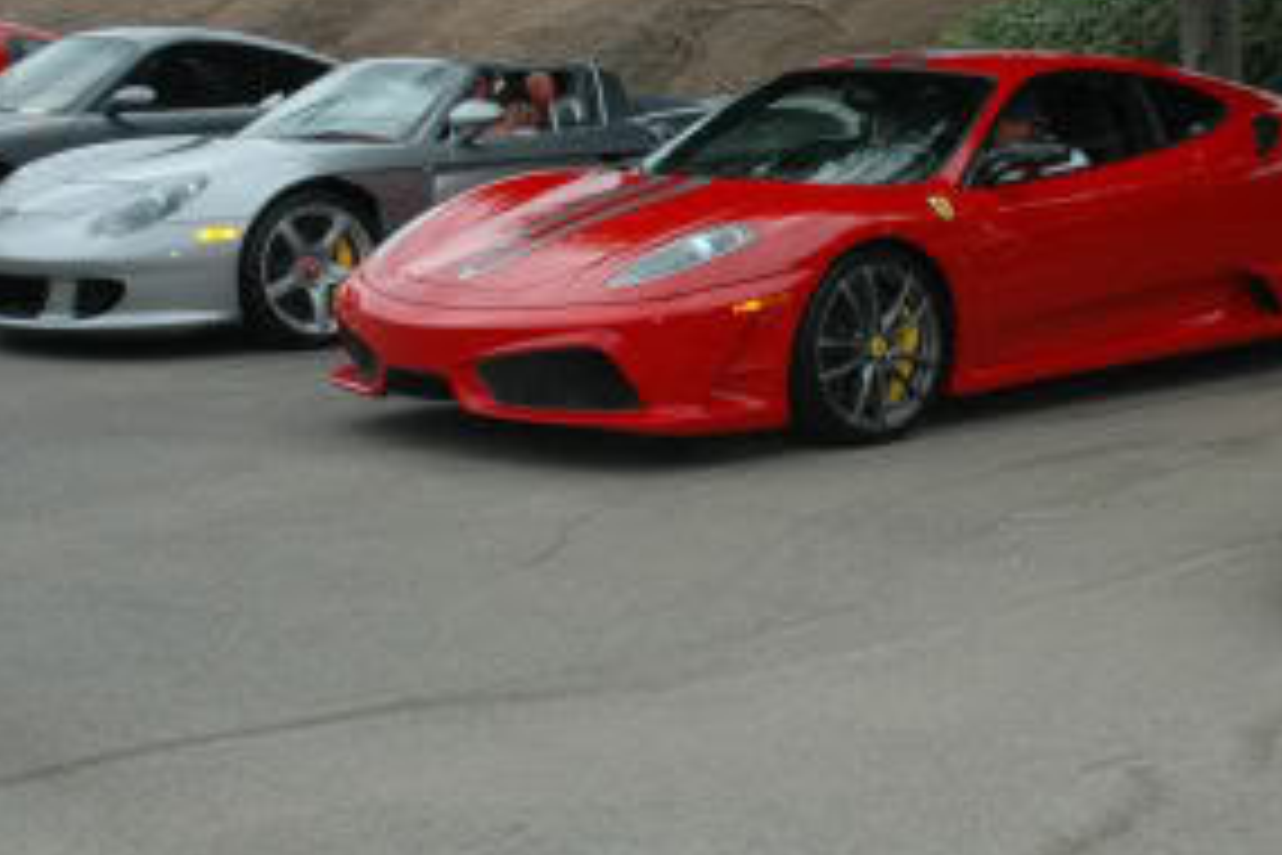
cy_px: 315
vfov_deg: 18.4
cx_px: 1035
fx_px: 2635
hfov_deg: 26.8
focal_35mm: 74
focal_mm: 22
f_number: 8
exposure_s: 1/40
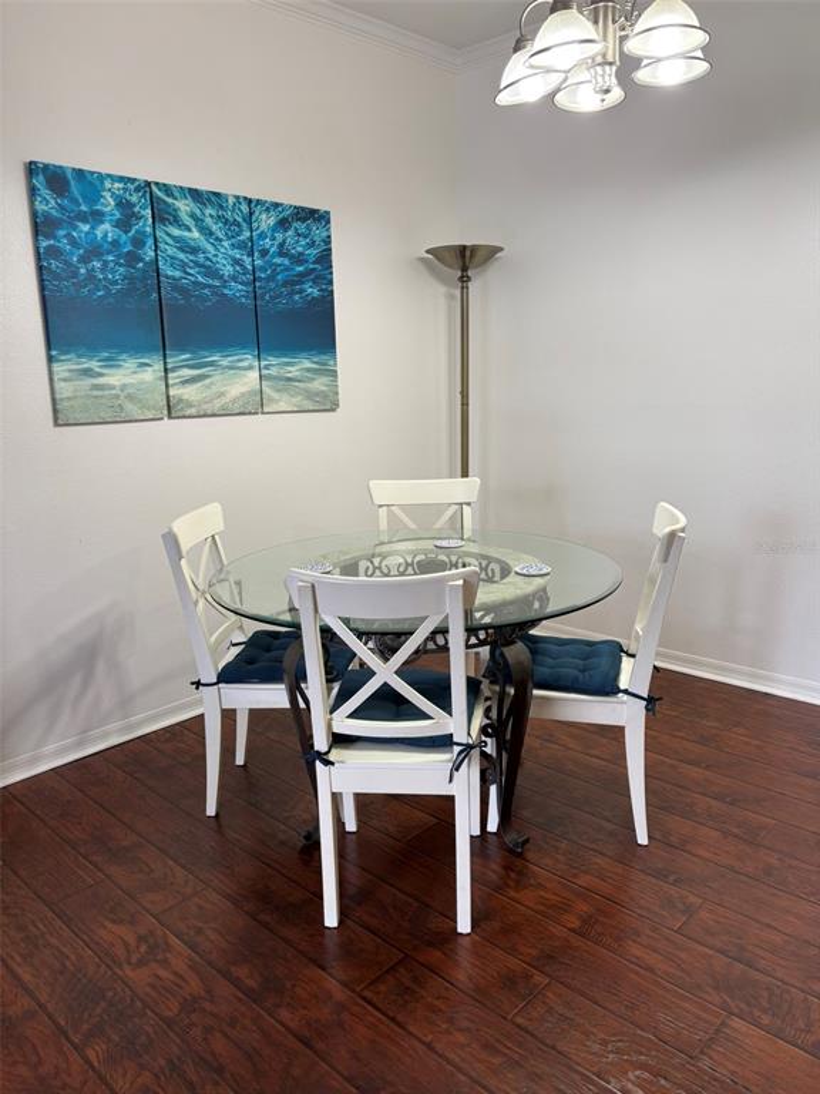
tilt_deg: -11.8
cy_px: 547
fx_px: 821
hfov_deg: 53.1
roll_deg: +0.8
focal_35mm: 26
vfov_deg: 67.3
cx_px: 410
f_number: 1.6
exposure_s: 1/60
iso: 125
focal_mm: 5.96
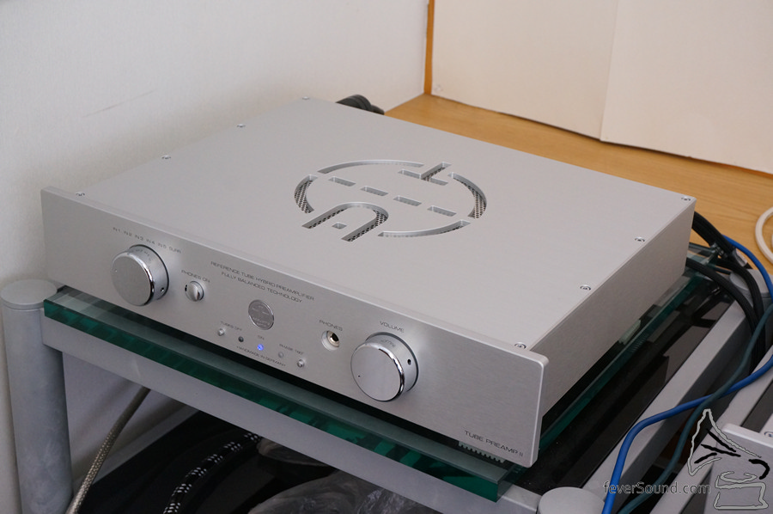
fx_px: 1158
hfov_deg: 36.9
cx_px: 386
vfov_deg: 25.0
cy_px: 257
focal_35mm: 54
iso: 1600
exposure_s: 1/80
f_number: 8
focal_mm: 36
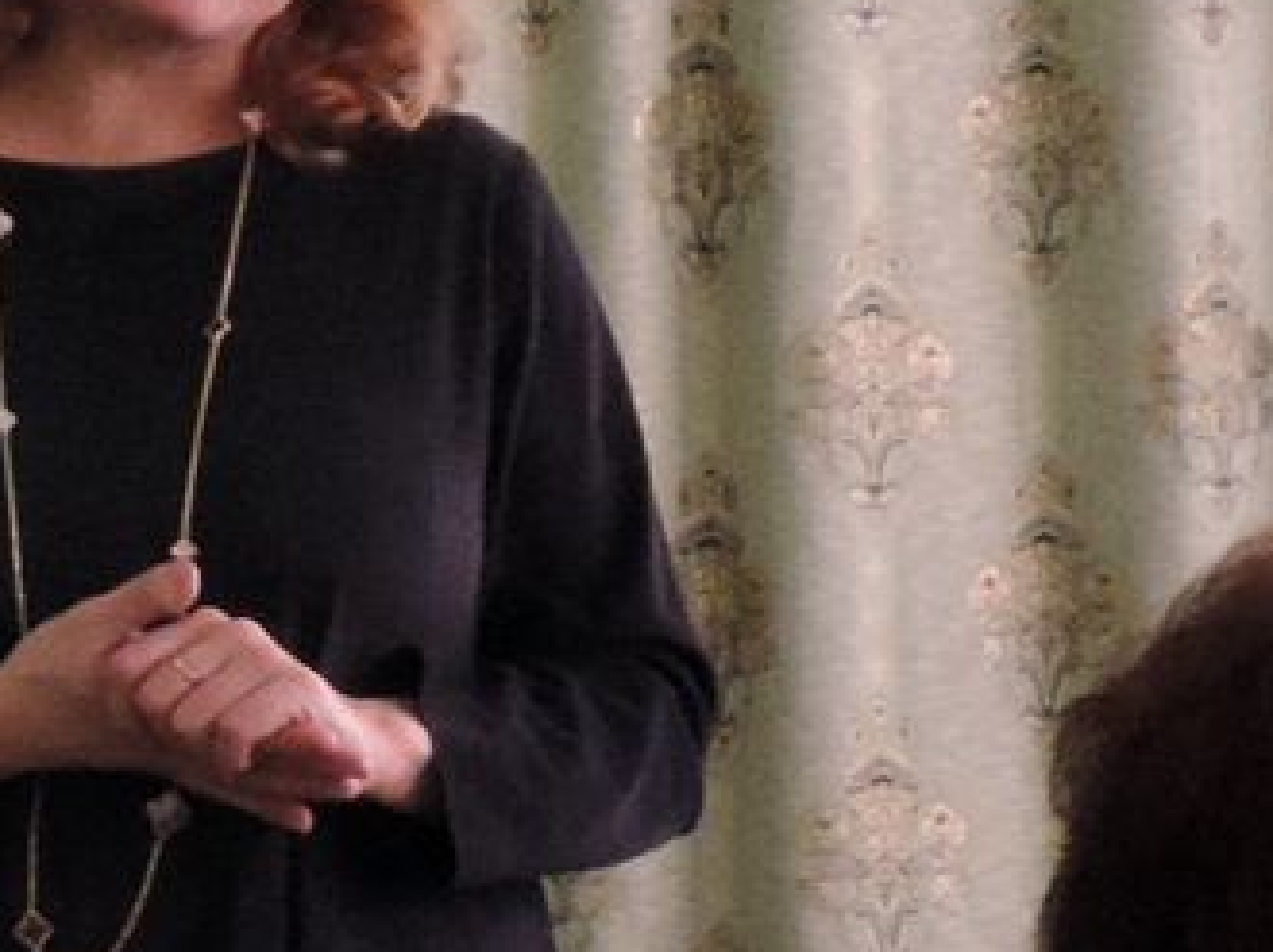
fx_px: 3565
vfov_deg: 15.1
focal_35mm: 97
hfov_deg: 20.0
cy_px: 193
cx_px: 241
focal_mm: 8.9
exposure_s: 1/40
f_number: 3.6
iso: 400
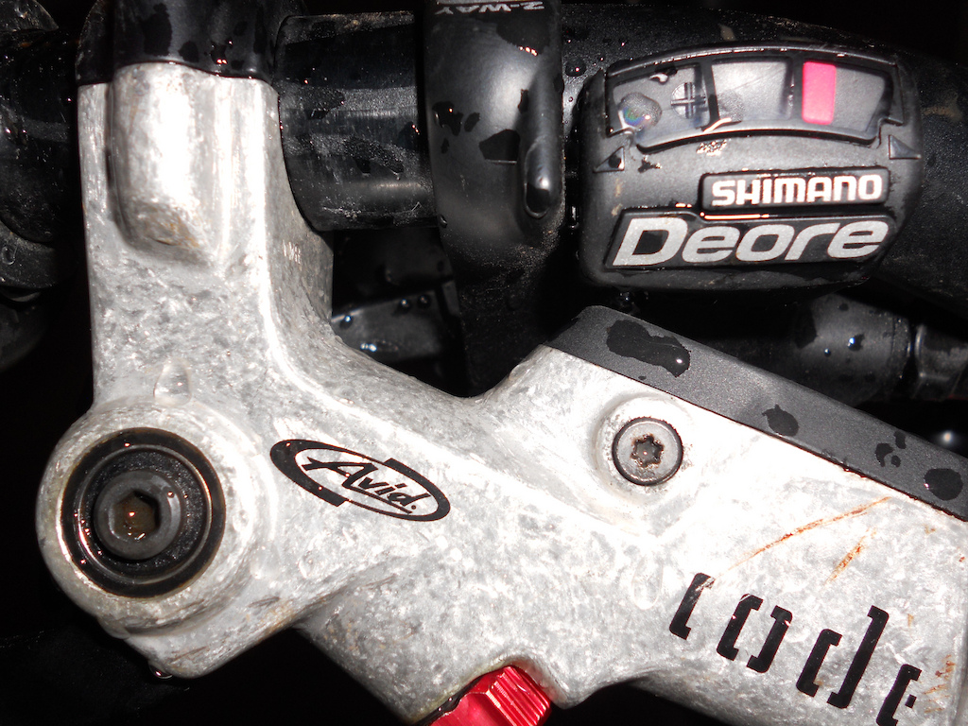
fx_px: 895
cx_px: 484
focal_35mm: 32
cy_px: 363
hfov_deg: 56.8
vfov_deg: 44.2
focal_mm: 5.8
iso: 80
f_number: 8.8
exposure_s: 1/25
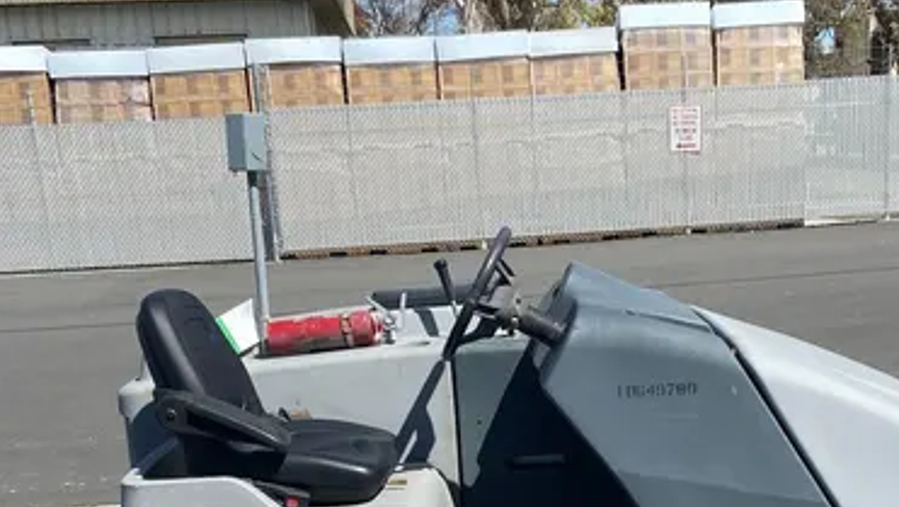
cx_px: 569
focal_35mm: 56
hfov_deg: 37.0
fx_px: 1335
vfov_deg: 20.8
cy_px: 508
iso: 32
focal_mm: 4.25
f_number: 1.8
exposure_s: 1/2890
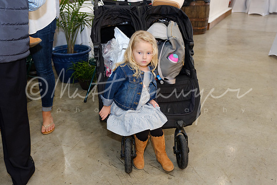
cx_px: 138
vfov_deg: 36.0
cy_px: 92
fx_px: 285
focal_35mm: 37
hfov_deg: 51.9
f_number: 2.8
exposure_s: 1/60
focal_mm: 24.9
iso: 1250
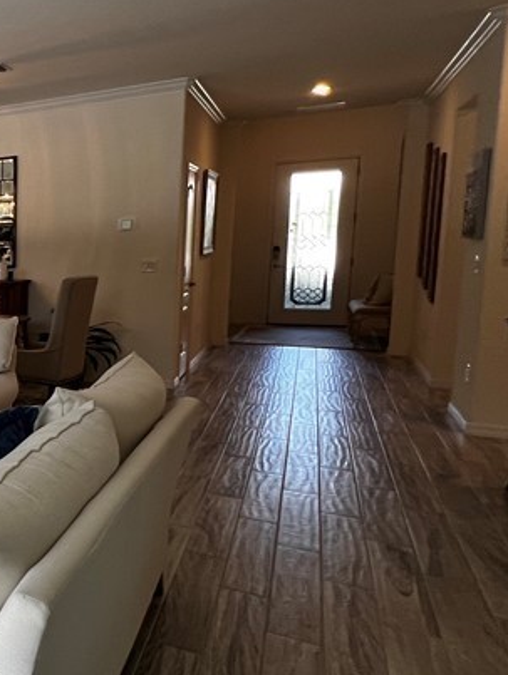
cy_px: 327
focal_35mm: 33
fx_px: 645
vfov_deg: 55.3
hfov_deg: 26.7
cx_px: -293
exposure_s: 1/120
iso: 100
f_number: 1.8
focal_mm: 1.57
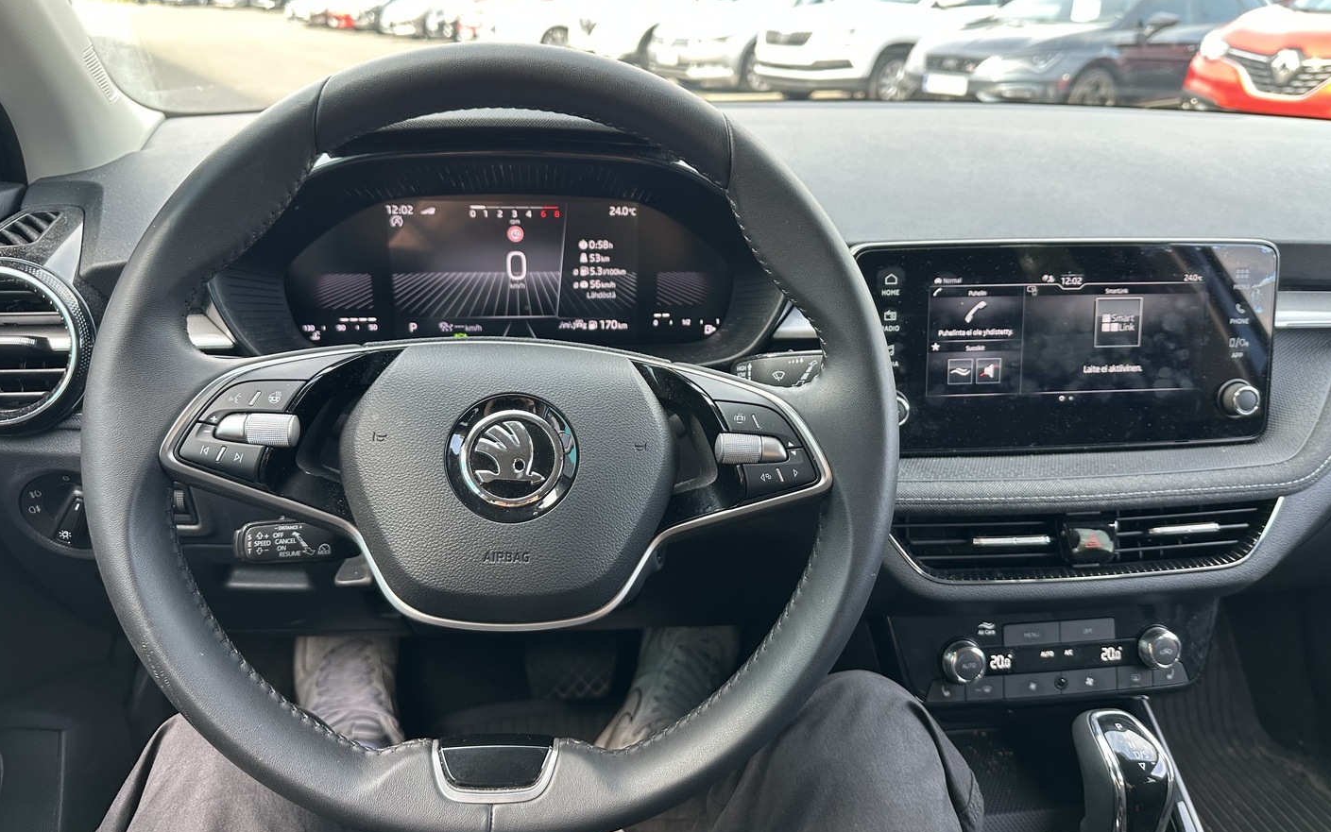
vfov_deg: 47.6
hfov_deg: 70.4
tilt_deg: -21.6
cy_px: 388
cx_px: 676
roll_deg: +0.1
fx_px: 943
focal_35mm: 26
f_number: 1.78
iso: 160
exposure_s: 1/121
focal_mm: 6.86
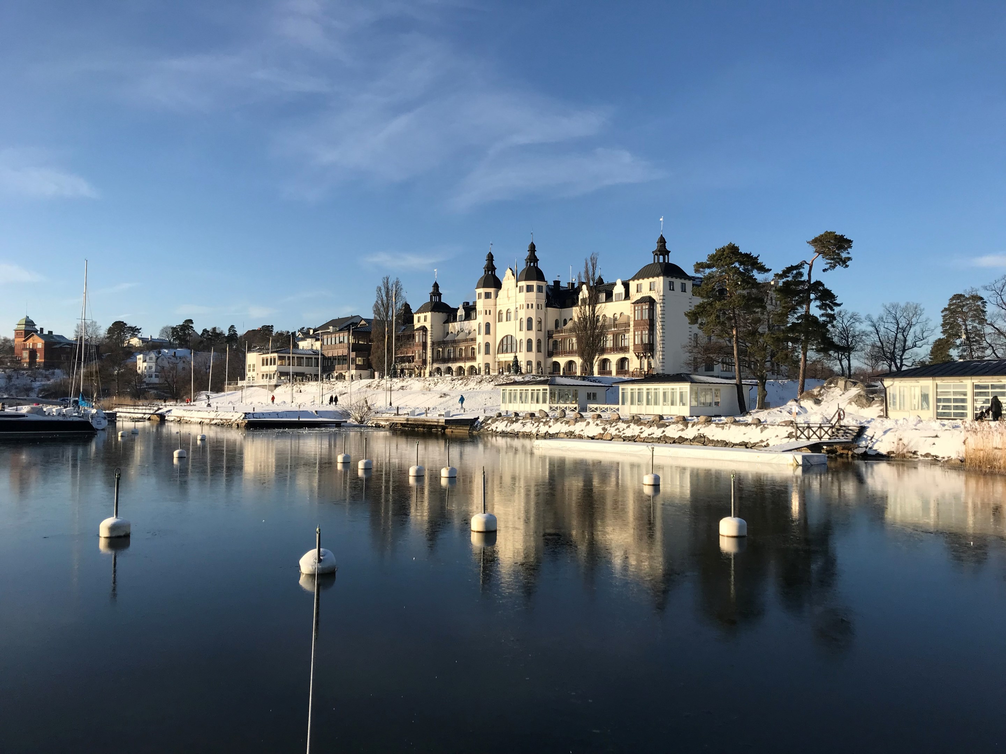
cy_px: 377
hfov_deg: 63.4
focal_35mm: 28
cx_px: 503
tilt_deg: +2.6
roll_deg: -0.8
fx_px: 814
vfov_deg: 49.7
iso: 20
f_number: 1.8
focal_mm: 3.99
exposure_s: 1/2519
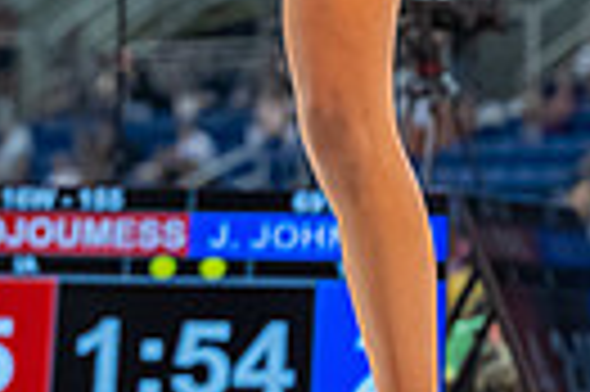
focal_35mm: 385
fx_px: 6302
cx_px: -74
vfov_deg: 3.5
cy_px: -167
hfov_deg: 5.3
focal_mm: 70
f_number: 2.8
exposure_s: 1/800
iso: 3200
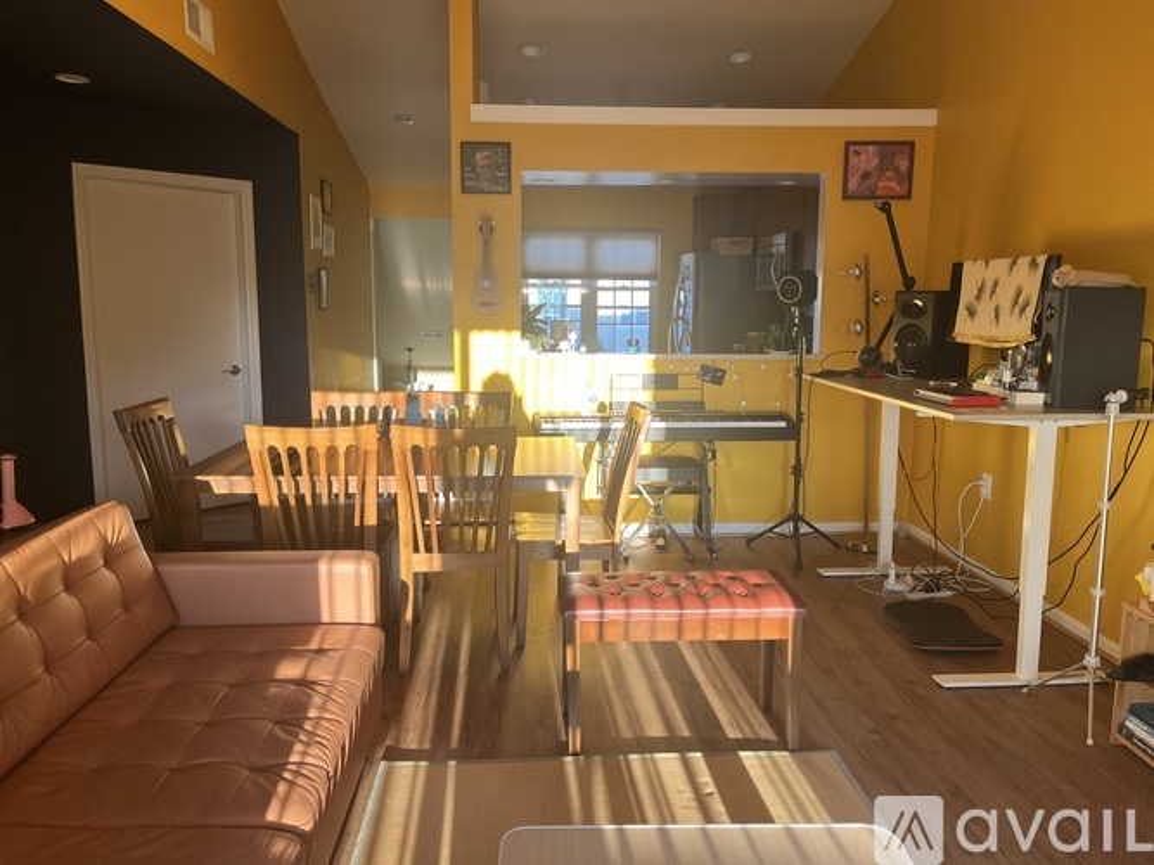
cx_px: 577
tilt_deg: -8.6
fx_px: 867
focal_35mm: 26
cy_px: 432
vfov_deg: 53.0
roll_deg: -0.3
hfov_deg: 67.3
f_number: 1.6
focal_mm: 5.1
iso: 100
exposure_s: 1/121
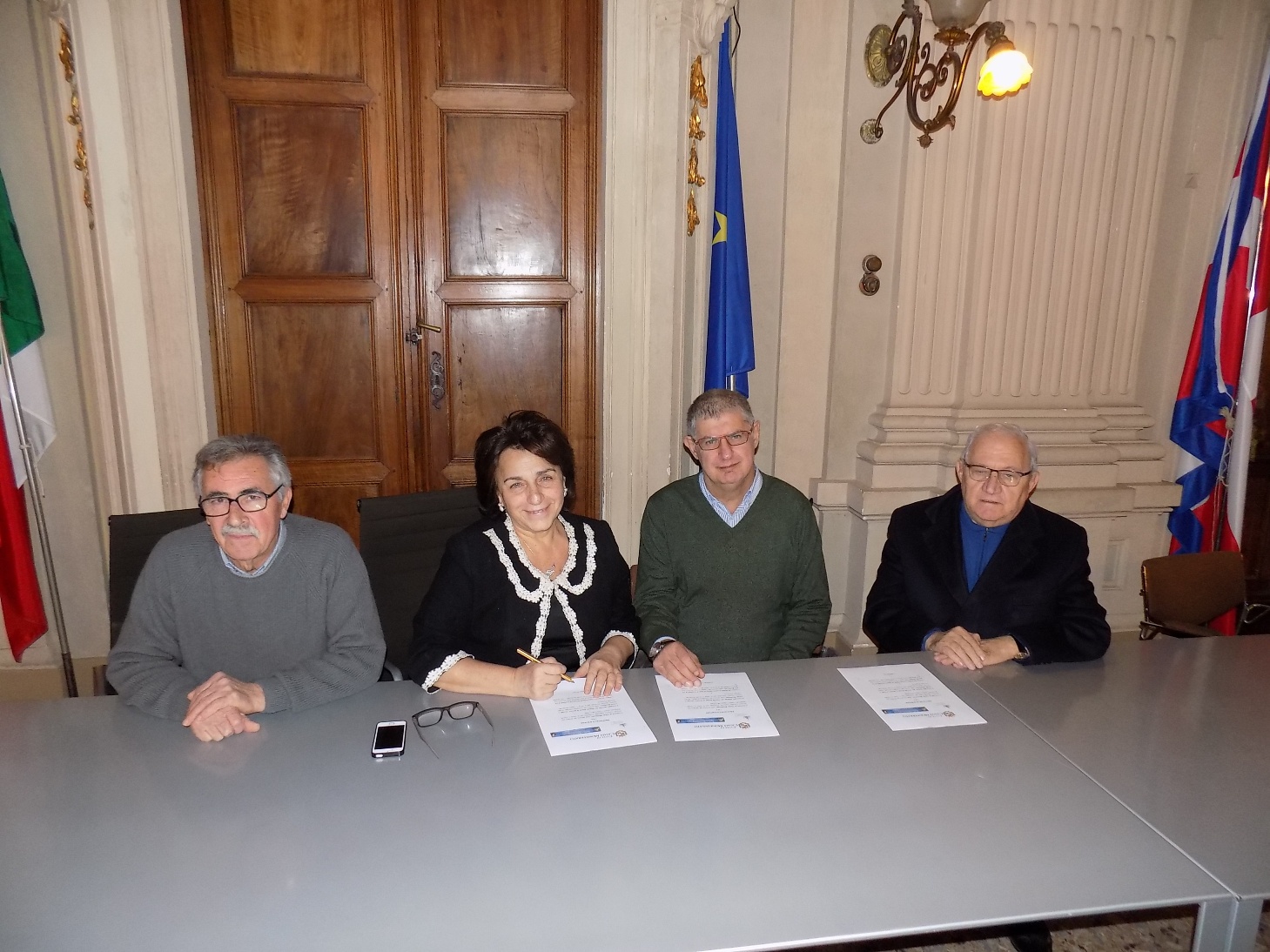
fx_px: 844
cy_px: 476
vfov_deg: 58.9
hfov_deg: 73.9
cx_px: 635
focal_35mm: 23
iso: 200
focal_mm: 4
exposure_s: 1/30
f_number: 3.1
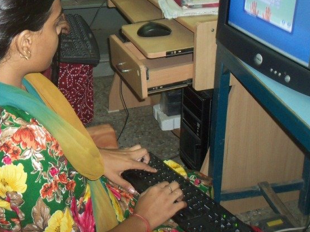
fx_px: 563
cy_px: 36
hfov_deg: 30.3
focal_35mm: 63
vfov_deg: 22.8
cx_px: 80
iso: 160
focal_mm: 5.7
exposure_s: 1/30
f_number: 2.9
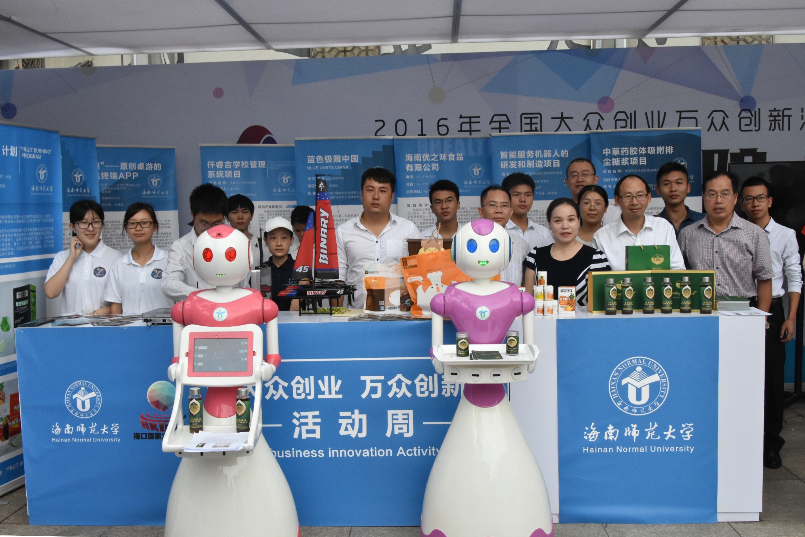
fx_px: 805
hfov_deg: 53.1
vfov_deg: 36.9
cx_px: 402
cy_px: 268
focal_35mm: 36
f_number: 14
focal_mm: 24
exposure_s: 1/125
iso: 2000
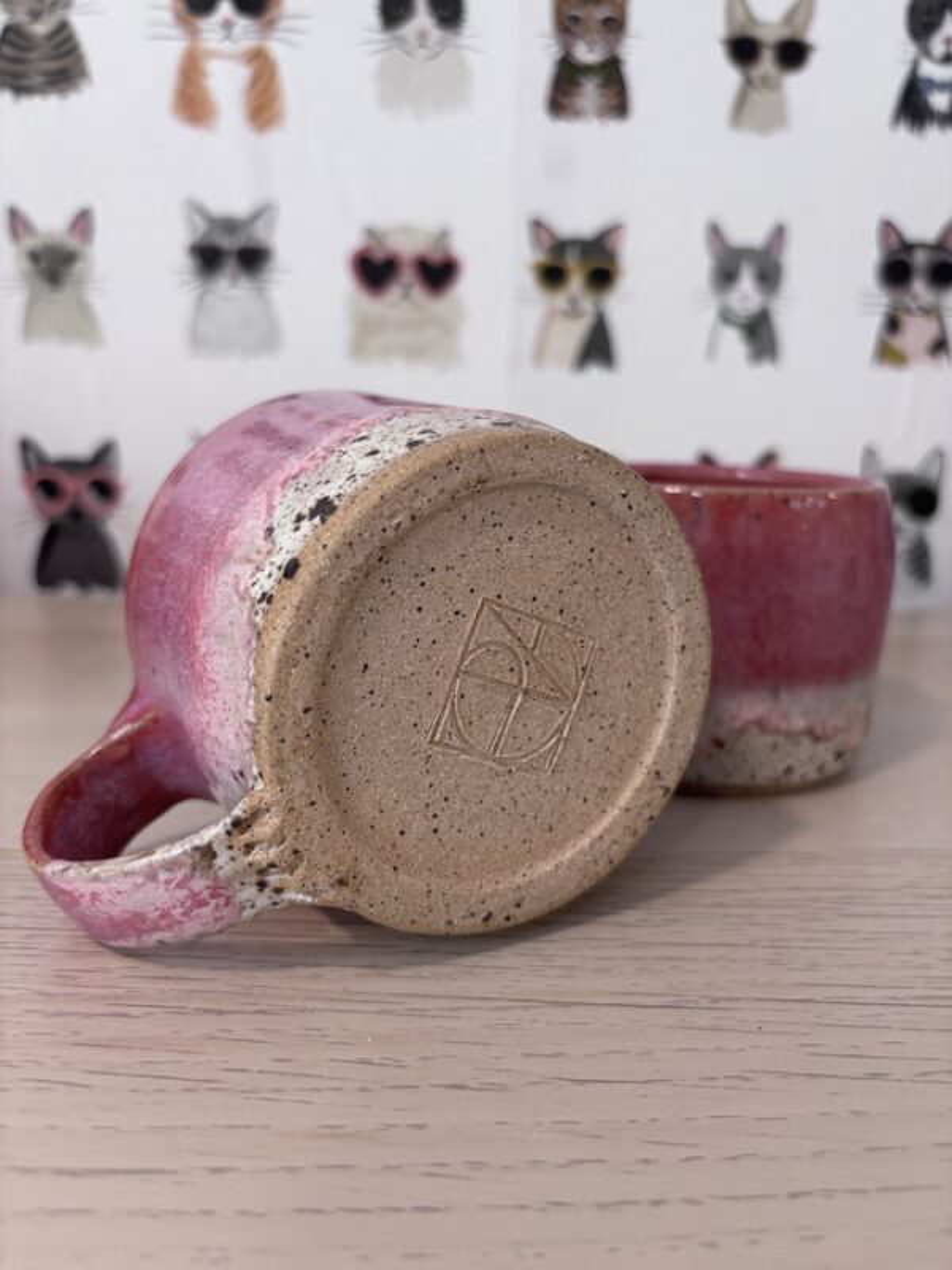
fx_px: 953
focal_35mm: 26
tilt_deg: -13.1
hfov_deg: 53.1
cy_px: 635
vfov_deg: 67.3
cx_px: 476
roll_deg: -2.7
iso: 160
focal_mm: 5.96
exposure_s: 1/60
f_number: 1.6
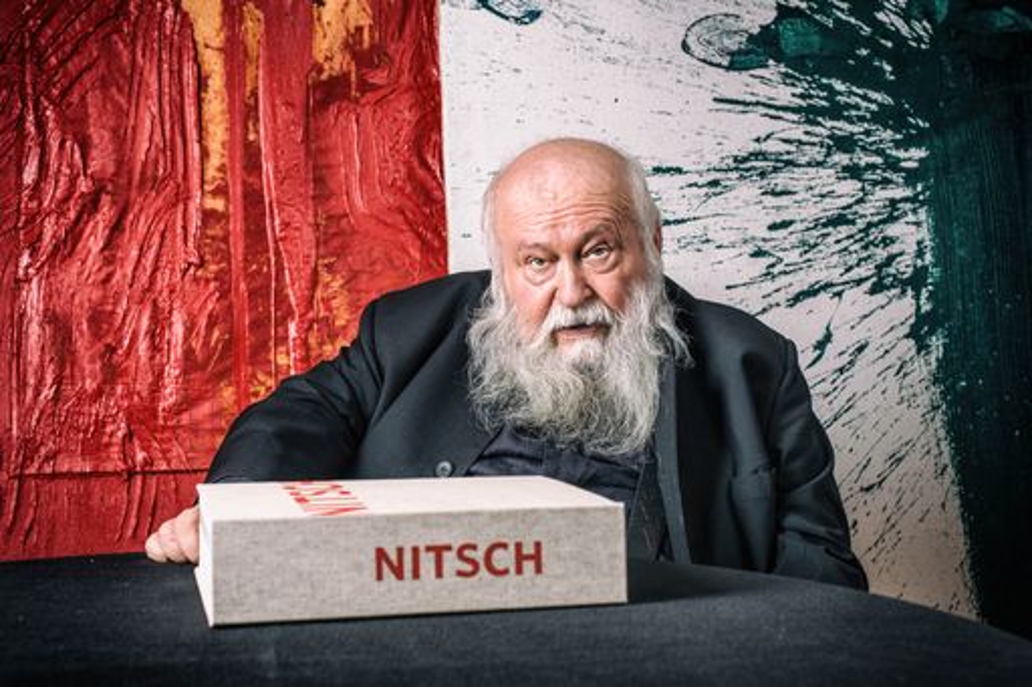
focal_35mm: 50
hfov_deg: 39.6
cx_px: 516
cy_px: 344
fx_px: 1433
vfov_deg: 27.0
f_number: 7.1
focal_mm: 50
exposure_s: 1/160
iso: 200
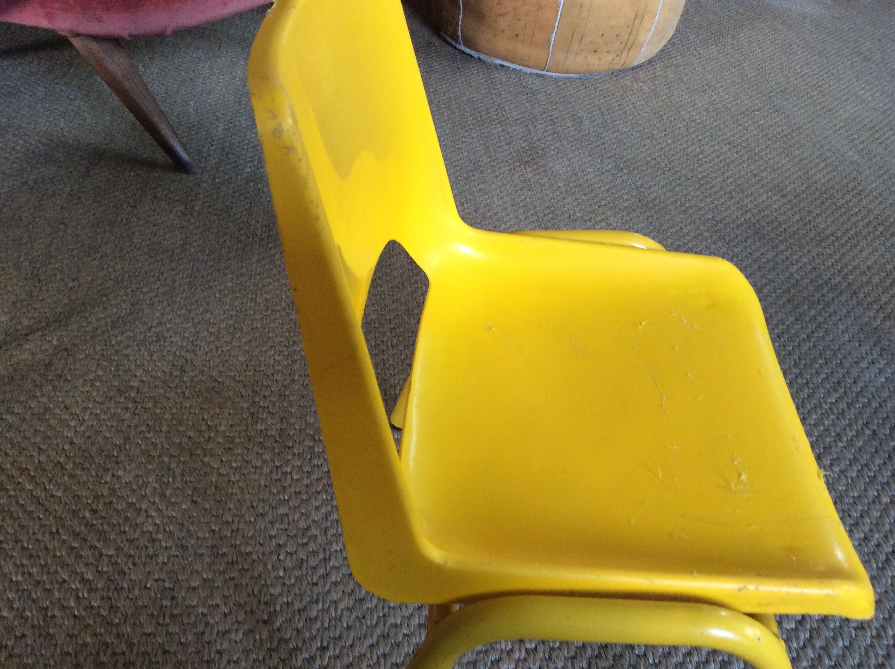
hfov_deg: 56.9
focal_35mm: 32
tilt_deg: -39.0
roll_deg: -2.4
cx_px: 448
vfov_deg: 44.1
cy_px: 334
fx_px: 826
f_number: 2.4
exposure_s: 1/25
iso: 160
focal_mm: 3.3
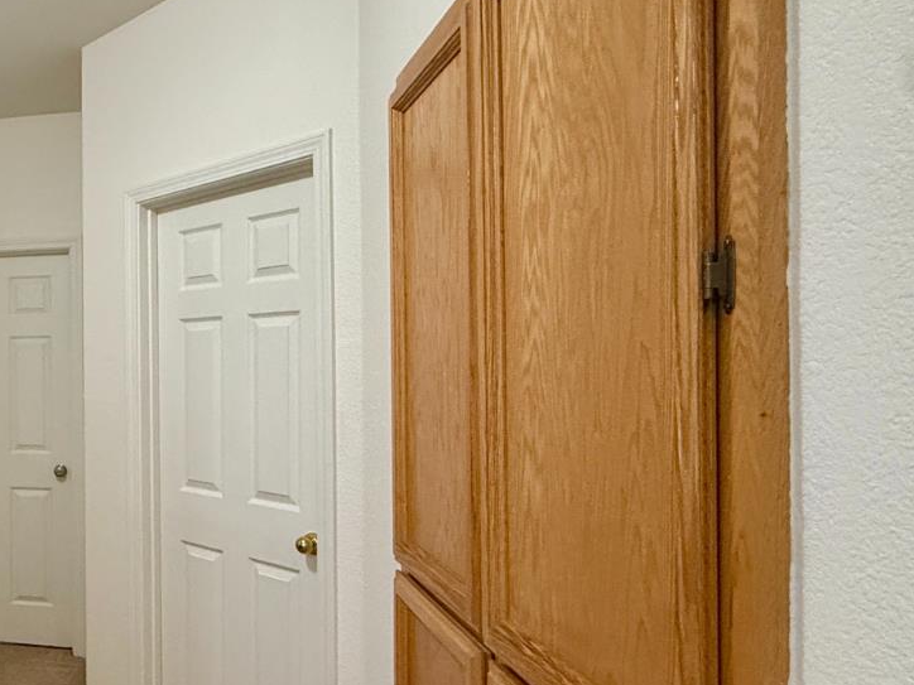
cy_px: 372
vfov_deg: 48.2
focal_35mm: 29
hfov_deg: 48.9
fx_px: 766
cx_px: -27
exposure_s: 1/60
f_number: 2.2
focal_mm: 2.22
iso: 400
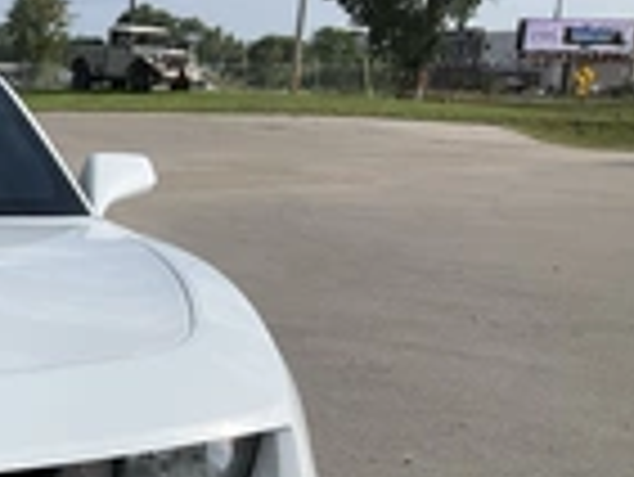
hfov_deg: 21.3
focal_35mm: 82
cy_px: 450
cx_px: -220
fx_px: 1503
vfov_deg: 17.7
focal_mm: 3
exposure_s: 1/2227
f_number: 1.8
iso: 25
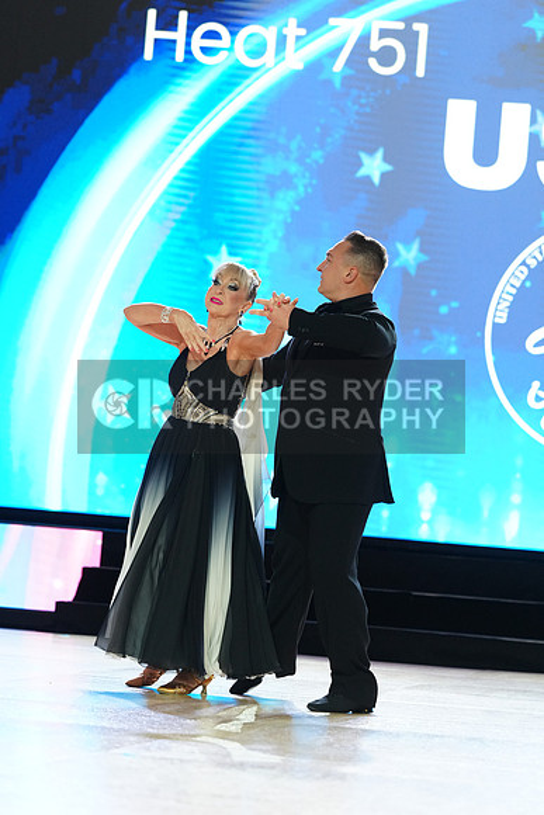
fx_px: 3284
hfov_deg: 9.5
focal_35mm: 145
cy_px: 408
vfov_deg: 14.2
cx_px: 272
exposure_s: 1/250
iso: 2500
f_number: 4
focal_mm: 145
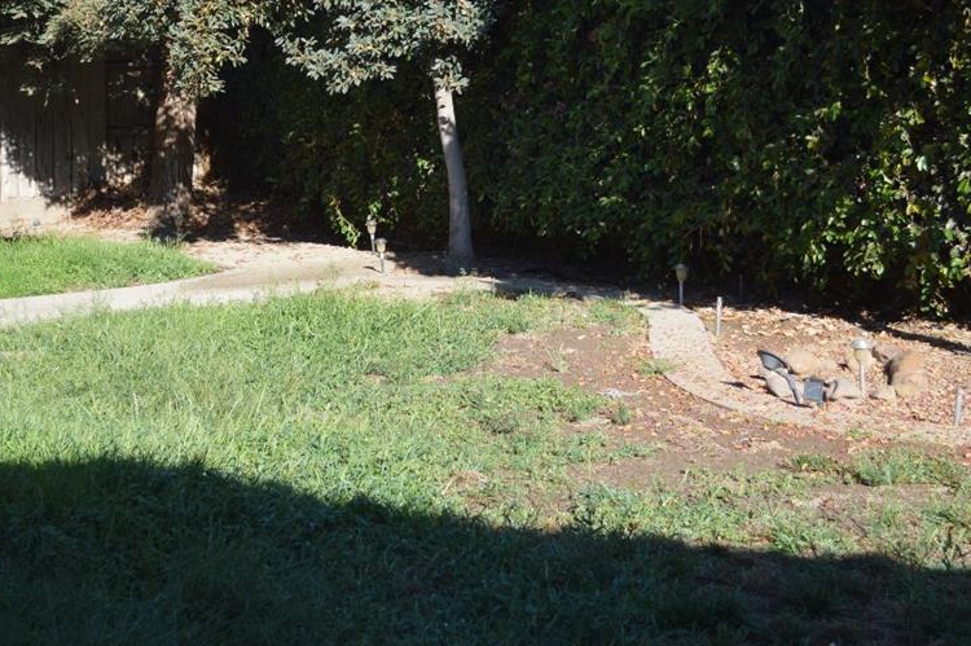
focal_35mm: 54
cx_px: 352
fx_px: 1455
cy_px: 106
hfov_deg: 36.6
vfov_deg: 24.5
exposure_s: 1/640
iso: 100
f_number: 3.5
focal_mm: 18
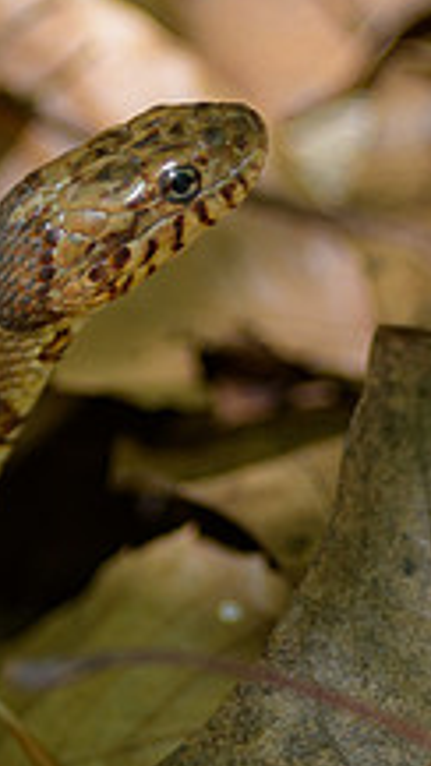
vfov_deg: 3.3
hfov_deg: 1.9
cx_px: 117
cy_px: 374
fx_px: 13232
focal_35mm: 651
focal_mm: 300
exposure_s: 1/1250
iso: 250
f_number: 2.8
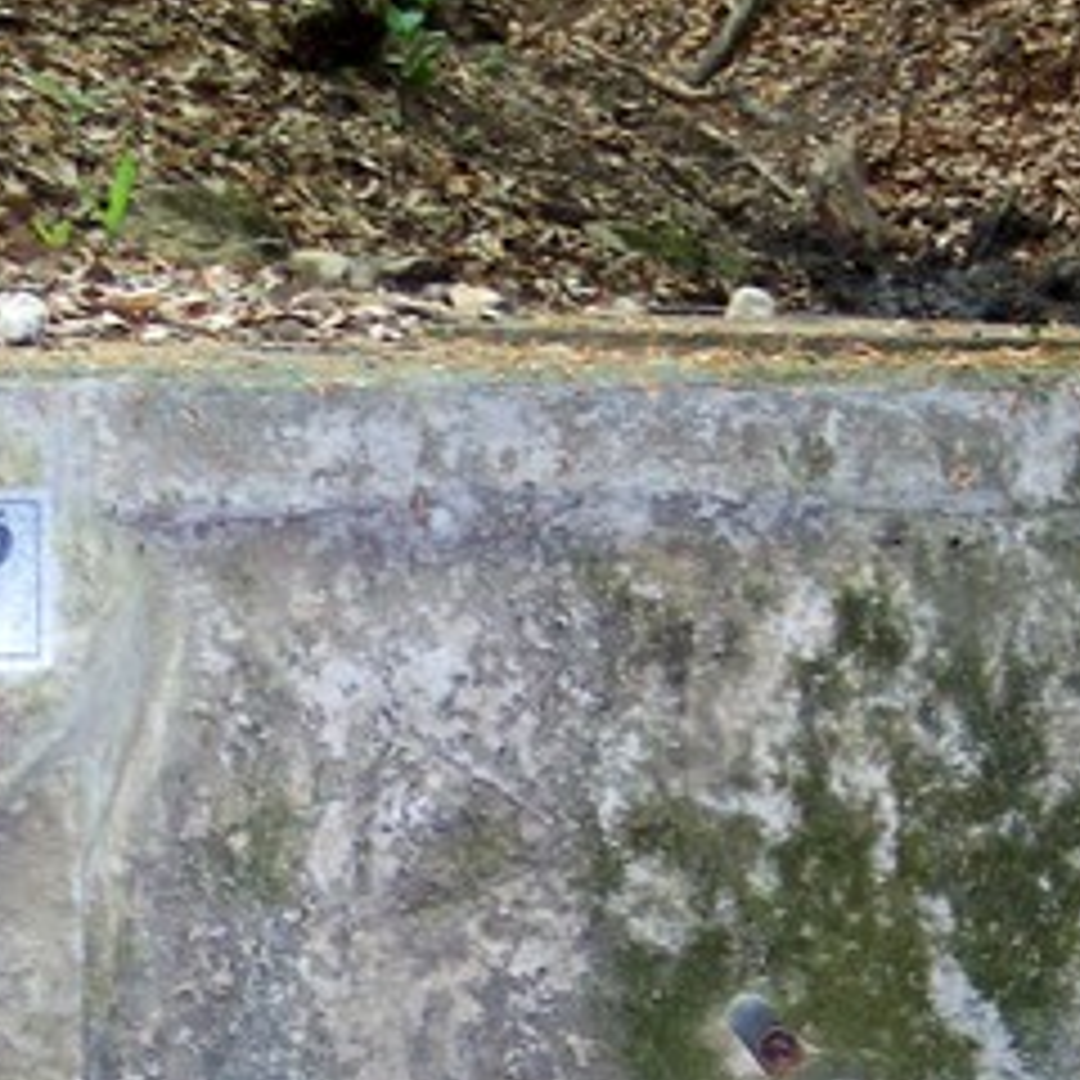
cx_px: 464
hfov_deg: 16.6
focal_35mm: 105
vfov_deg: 16.1
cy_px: 1161
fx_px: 3706
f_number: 2.8
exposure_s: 1/30
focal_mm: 8
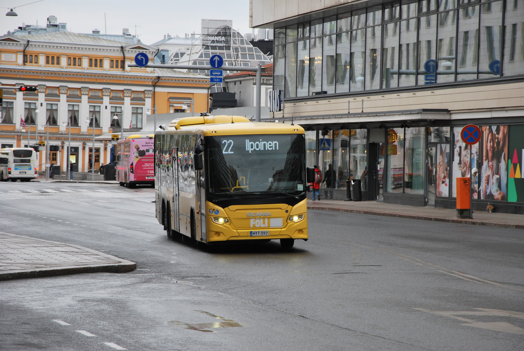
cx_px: 262
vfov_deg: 8.7
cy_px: 176
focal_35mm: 158
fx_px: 2295
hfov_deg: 13.0
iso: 200
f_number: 8
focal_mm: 105
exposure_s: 1/100
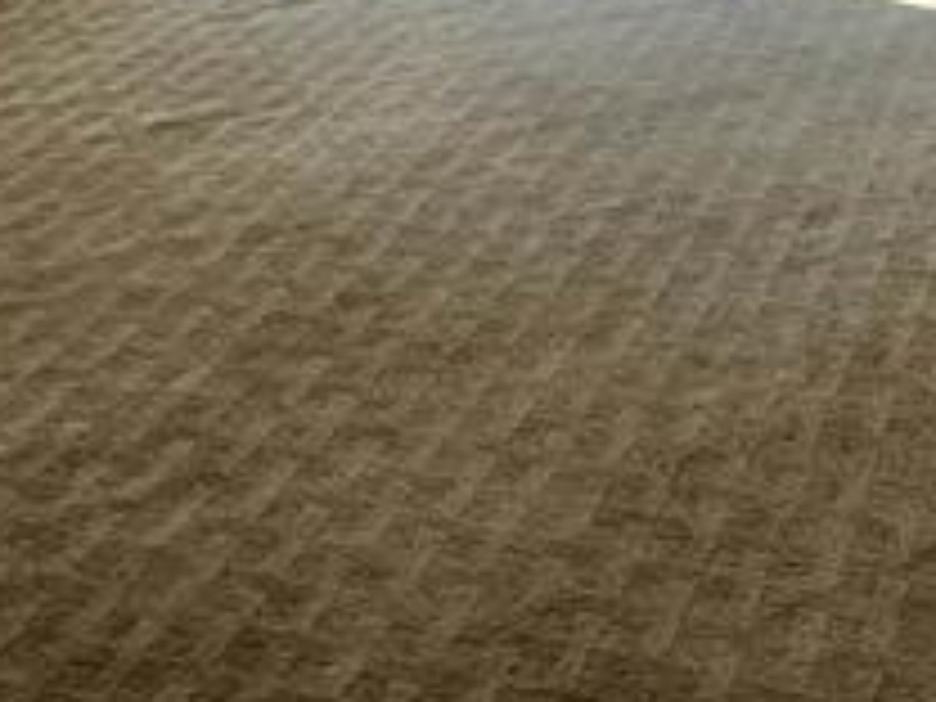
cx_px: 729
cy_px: -567
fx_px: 1866
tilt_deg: -1.5
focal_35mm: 69
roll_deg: +0.3
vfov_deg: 17.3
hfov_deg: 27.7
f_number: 2.2
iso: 40
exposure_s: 1/609
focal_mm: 2.22
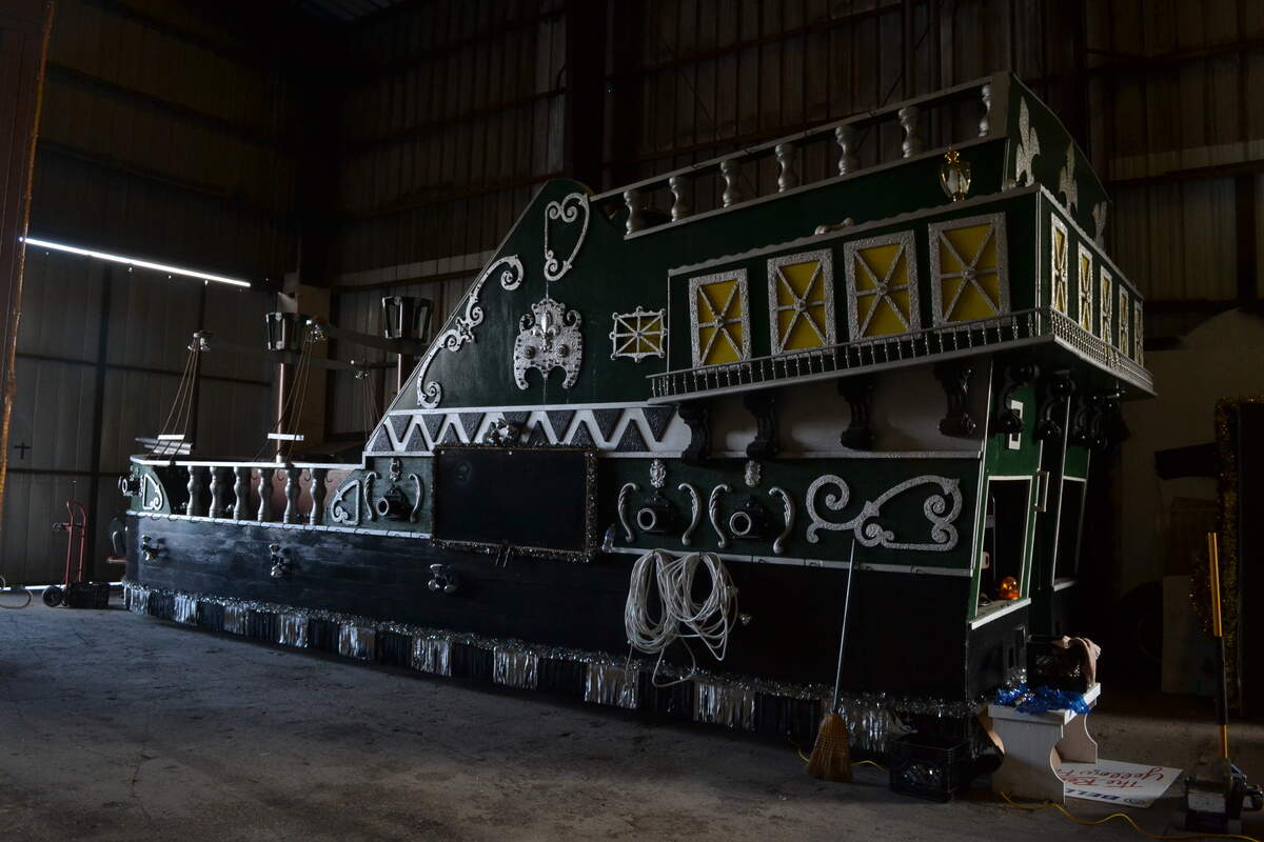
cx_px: 632
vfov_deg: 47.9
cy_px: 421
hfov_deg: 67.4
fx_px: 948
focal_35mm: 27
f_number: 7.1
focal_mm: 18
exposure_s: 1/50
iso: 800
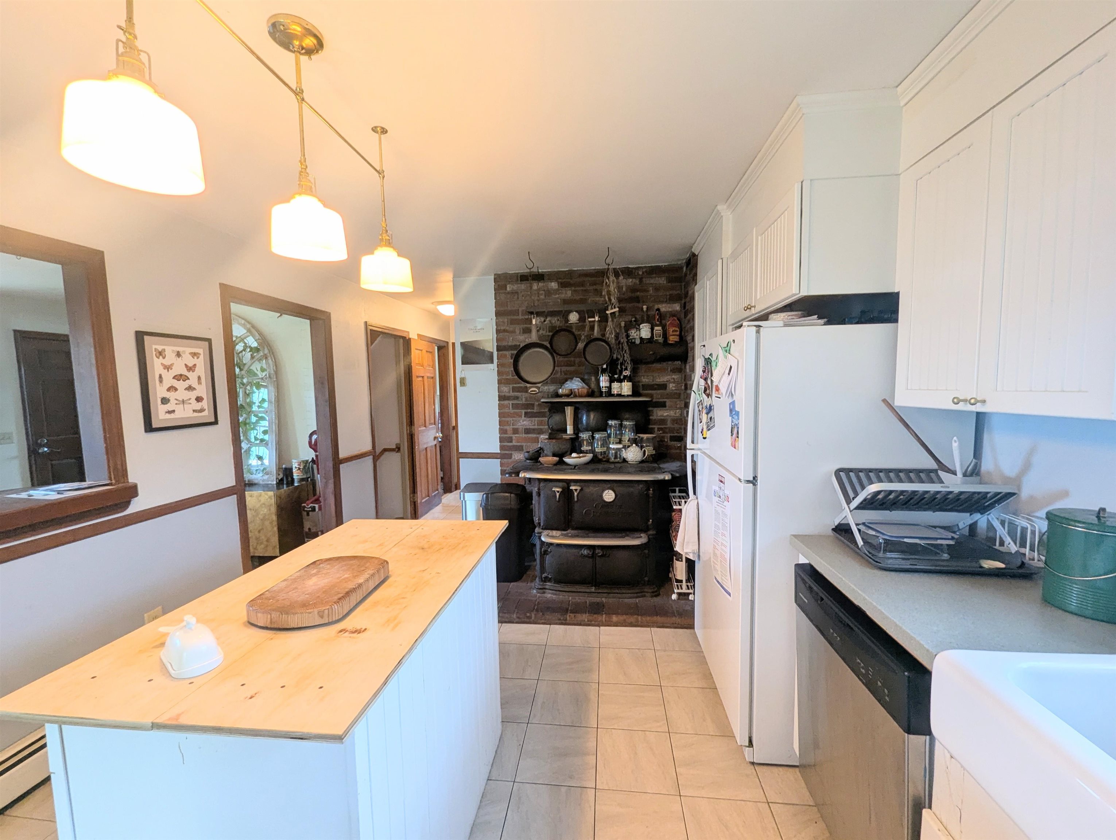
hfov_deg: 106.1
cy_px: 420
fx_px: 420
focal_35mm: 13
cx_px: 558
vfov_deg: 90.1
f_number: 2.2
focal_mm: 1.95
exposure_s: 1/40
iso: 56
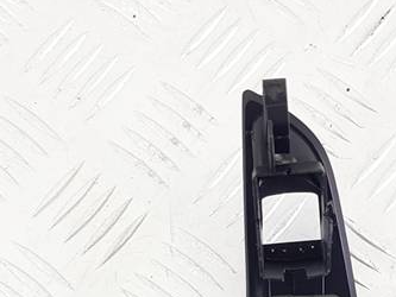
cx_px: 295
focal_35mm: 80
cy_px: 415
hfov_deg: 24.2
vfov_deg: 17.1
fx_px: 916
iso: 64
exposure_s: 1/100
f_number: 1.7
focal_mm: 4.2
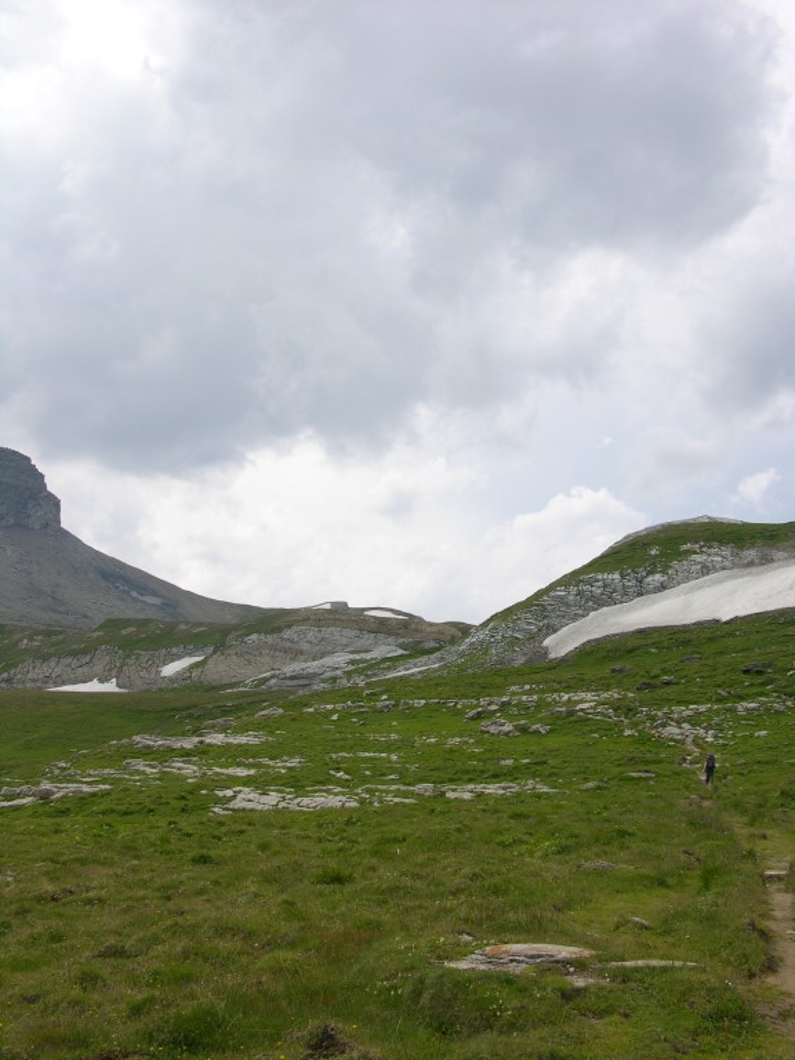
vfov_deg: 52.6
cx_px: 398
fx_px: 1072
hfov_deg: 40.7
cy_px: 530
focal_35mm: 35
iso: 50
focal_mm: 8.9
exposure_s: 1/197
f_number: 6.3
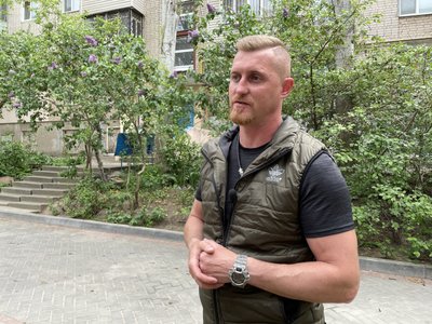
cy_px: 162
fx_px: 324
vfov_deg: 53.1
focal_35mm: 26
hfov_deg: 67.3
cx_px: 216
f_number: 1.6
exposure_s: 1/509
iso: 32
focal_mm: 4.2
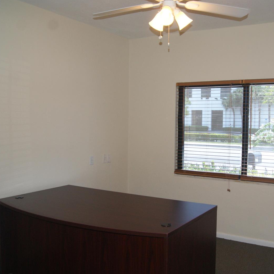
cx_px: 181
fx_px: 313
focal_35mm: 35
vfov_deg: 47.2
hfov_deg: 46.5
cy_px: 139
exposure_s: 1/80
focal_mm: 18
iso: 400
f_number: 5.6
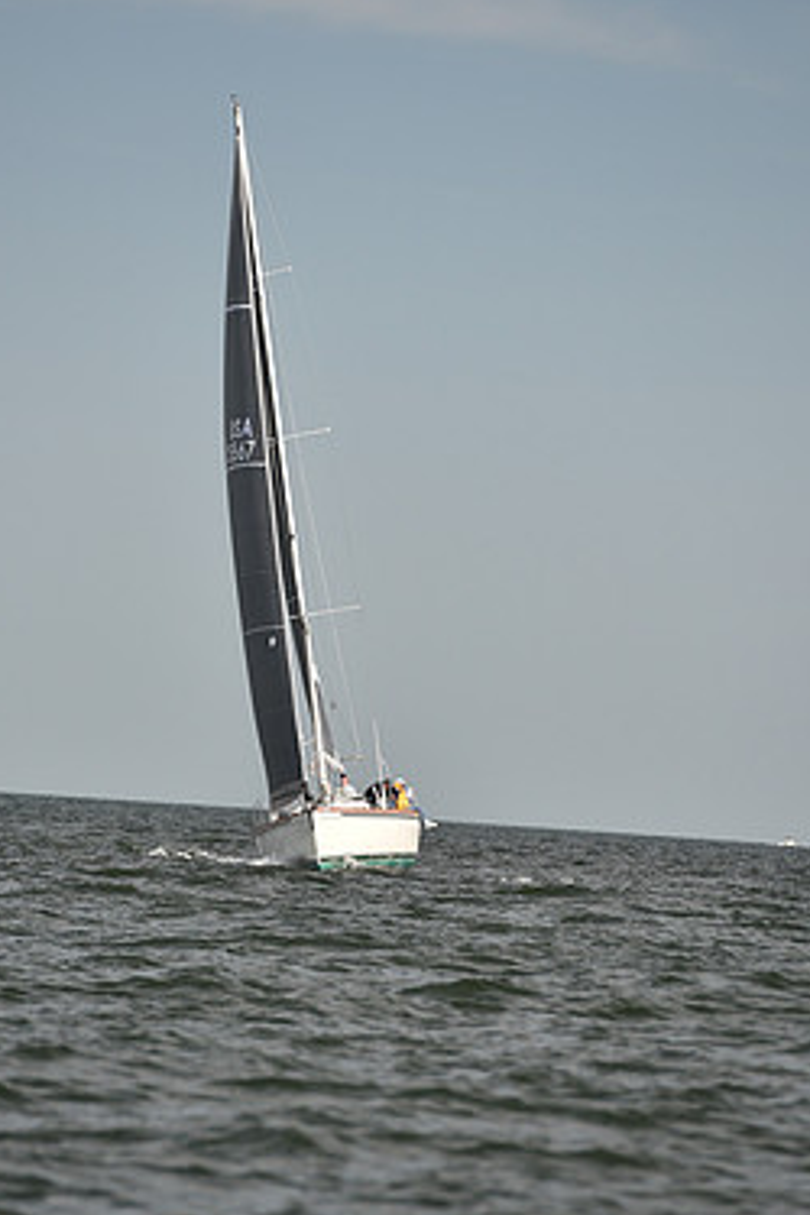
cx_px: 374
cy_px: 642
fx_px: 10428
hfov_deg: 4.4
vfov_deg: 6.7
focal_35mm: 309
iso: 250
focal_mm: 200
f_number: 4
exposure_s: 1/1250
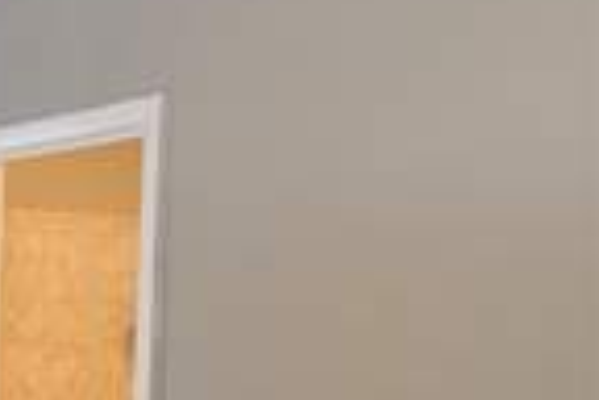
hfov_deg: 18.8
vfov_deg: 14.4
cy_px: 554
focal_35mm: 90
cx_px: -391
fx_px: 1497
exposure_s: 1/120
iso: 100
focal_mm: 5.96
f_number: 1.6
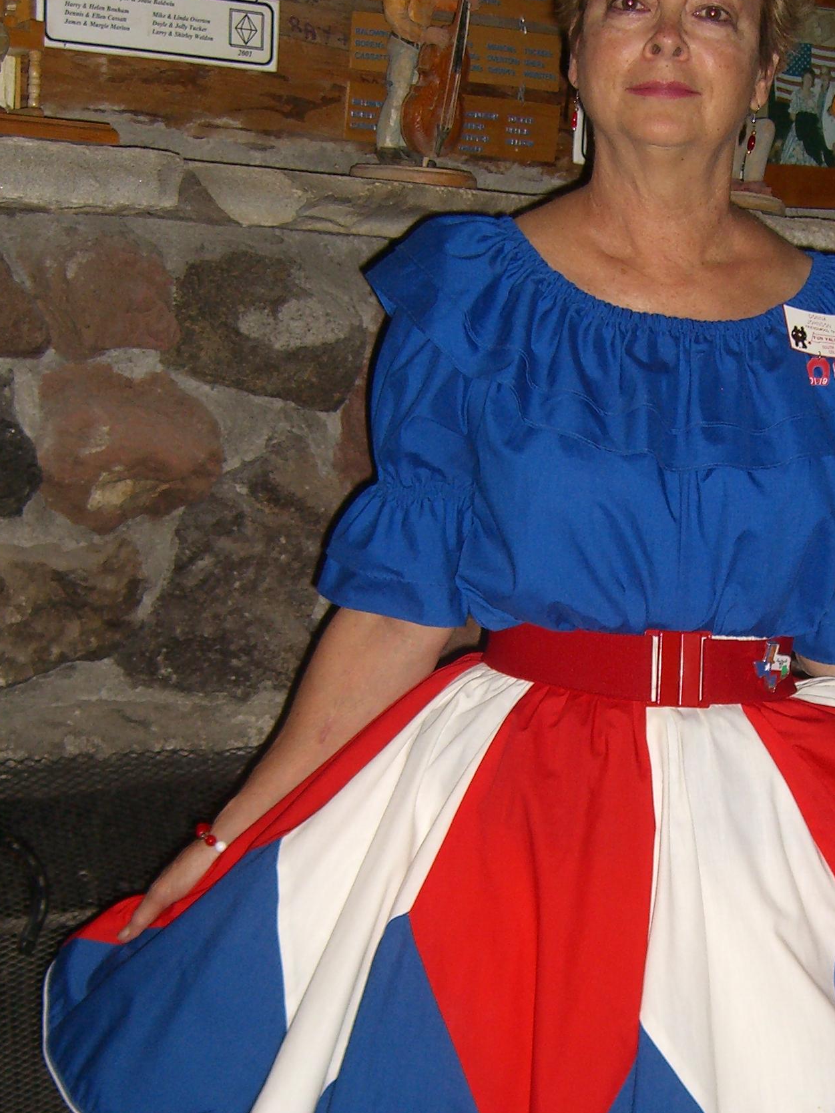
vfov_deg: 27.6
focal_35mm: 70
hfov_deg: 20.9
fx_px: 2251
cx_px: 611
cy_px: 737
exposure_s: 1/60
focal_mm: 7.9
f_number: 2.8
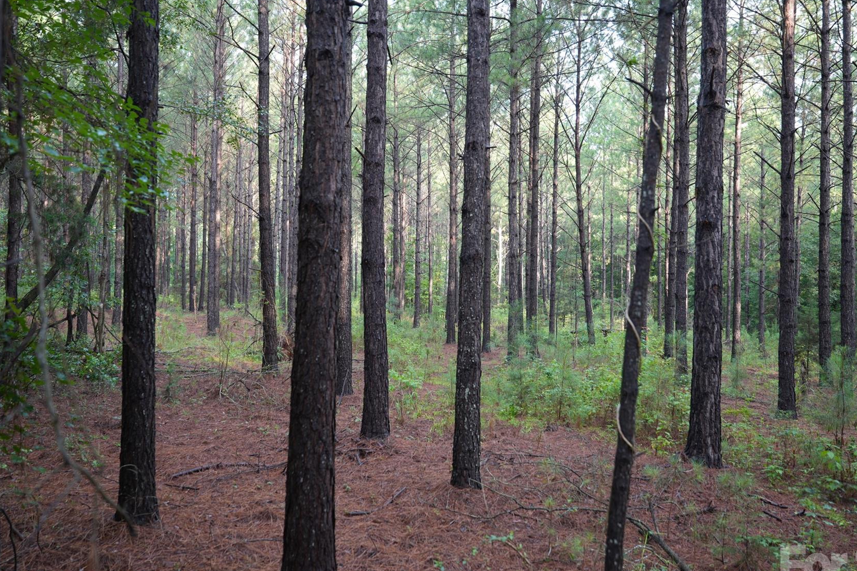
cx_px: 417
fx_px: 762
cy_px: 295
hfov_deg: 58.7
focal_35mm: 32
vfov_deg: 41.1
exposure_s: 1/30
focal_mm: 26
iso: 125
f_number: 2.8
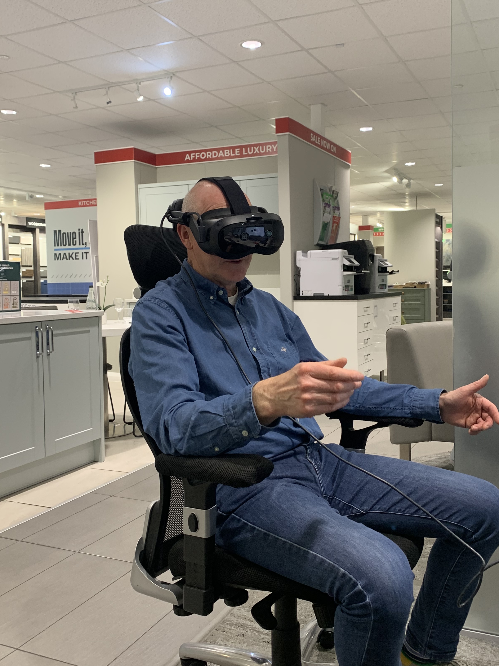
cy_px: 312
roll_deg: +1.5
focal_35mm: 33
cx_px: 275
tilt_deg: -1.2
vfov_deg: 55.3
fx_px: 634
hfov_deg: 42.9
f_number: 1.8
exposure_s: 1/50
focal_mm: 4.25
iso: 100
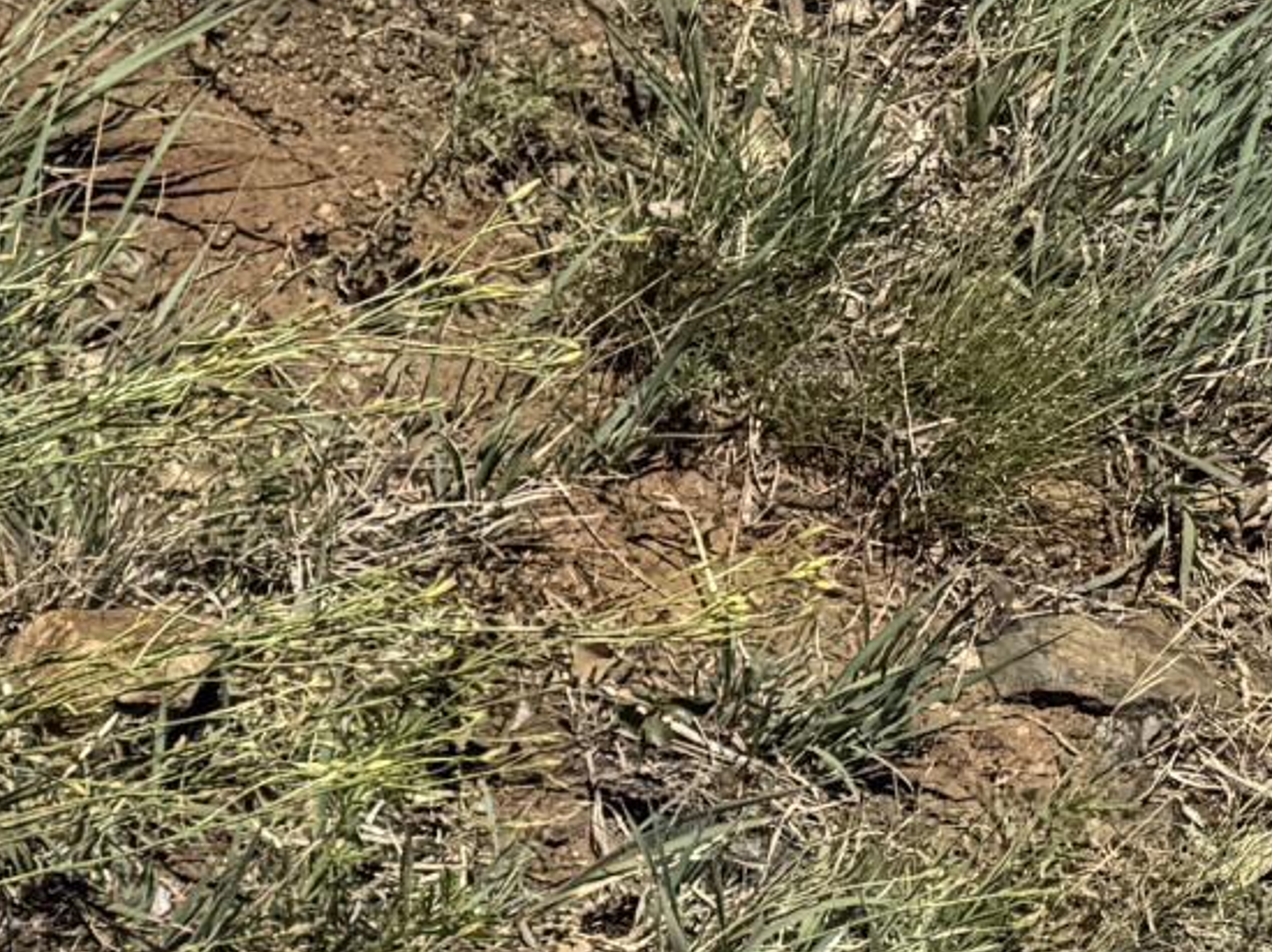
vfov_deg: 10.8
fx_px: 4812
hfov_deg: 11.7
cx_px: -1957
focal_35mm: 131
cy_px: 1502
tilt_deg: -53.9
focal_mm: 6.76
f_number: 1.78
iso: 80
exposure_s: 1/6711
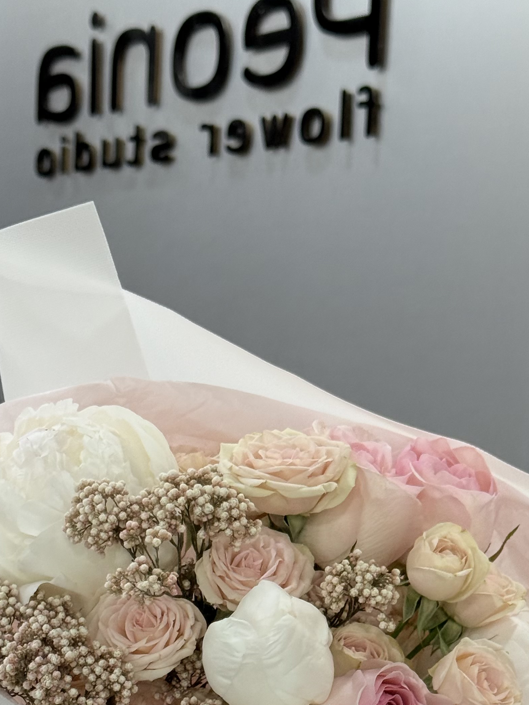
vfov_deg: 20.9
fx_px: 1875
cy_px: 618
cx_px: 273
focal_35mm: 92
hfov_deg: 16.1
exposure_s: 1/158
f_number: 1.78
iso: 100
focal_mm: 6.76
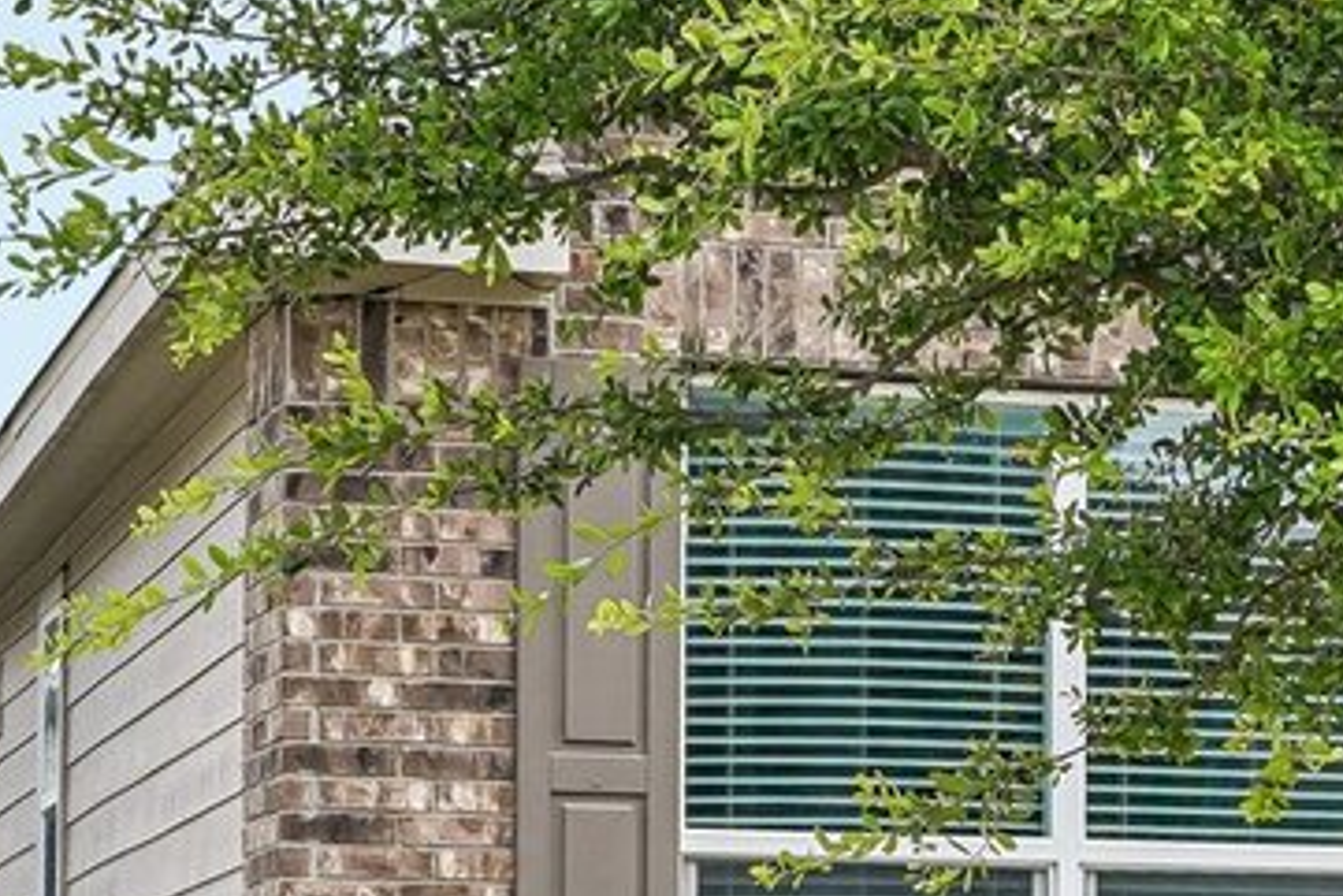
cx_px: 1775
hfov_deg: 13.2
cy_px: 454
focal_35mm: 150
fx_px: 5607
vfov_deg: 9.1
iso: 100
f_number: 8
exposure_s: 1/125
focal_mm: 33.5
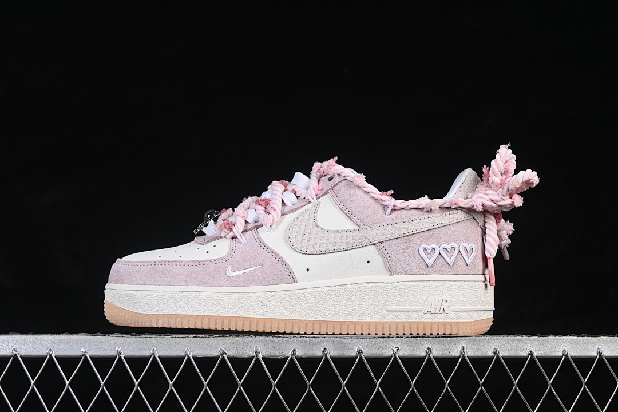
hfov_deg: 27.0
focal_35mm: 75
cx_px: 309
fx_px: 1287
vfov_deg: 18.2
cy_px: 206
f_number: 8
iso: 160
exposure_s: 1/80
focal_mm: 50
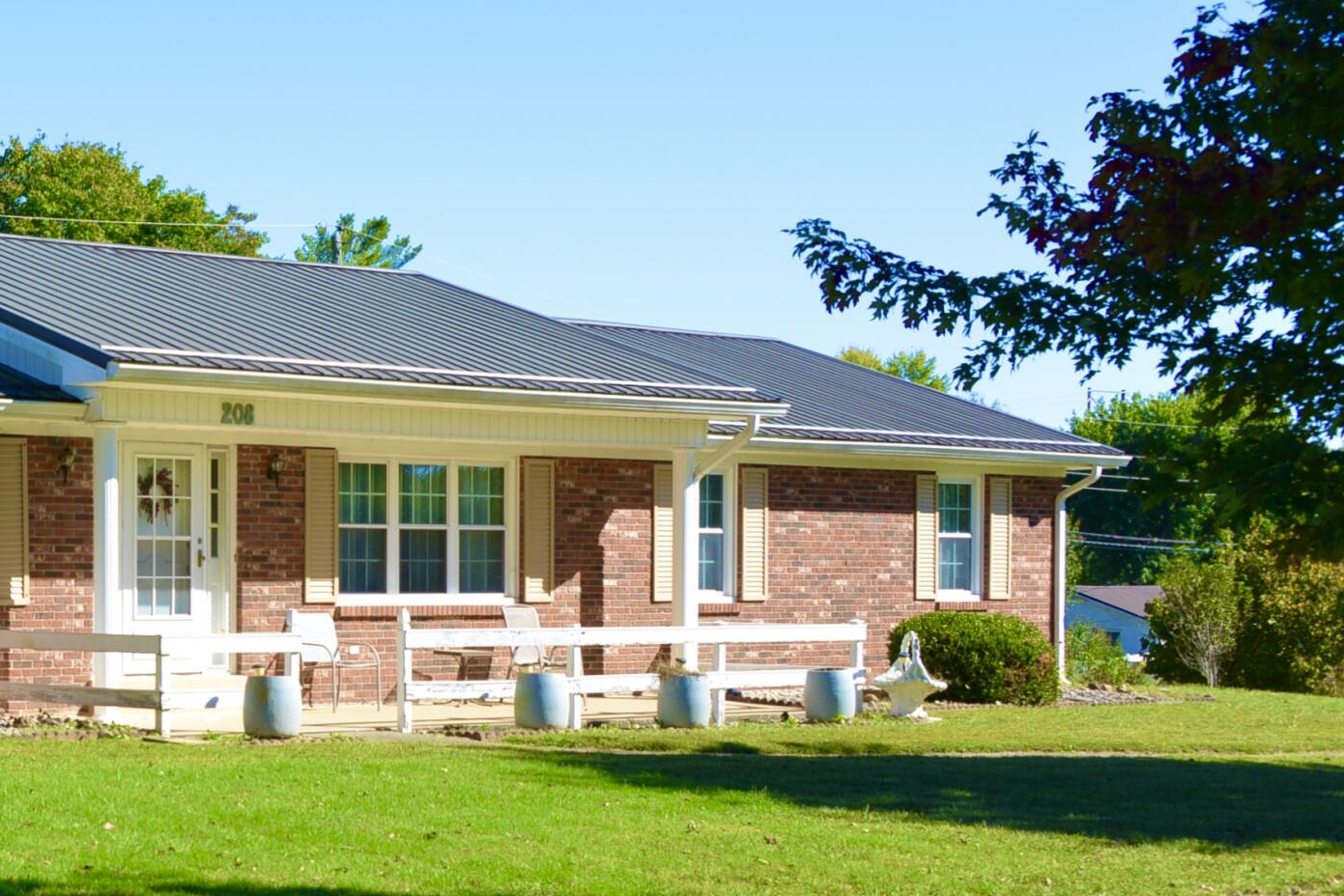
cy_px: 628
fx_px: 2576
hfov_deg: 27.6
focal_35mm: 69
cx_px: 3
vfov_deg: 19.7
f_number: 10
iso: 400
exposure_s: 1/400
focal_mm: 32
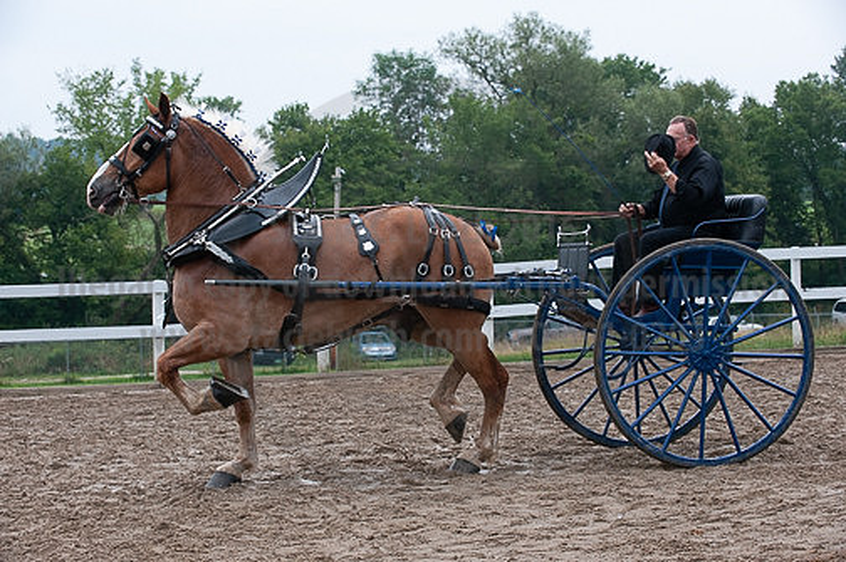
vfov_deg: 14.4
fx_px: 2230
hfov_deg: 21.5
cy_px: 281
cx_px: 423
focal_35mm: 95
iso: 2000
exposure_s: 1/1000
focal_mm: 95
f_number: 5.6
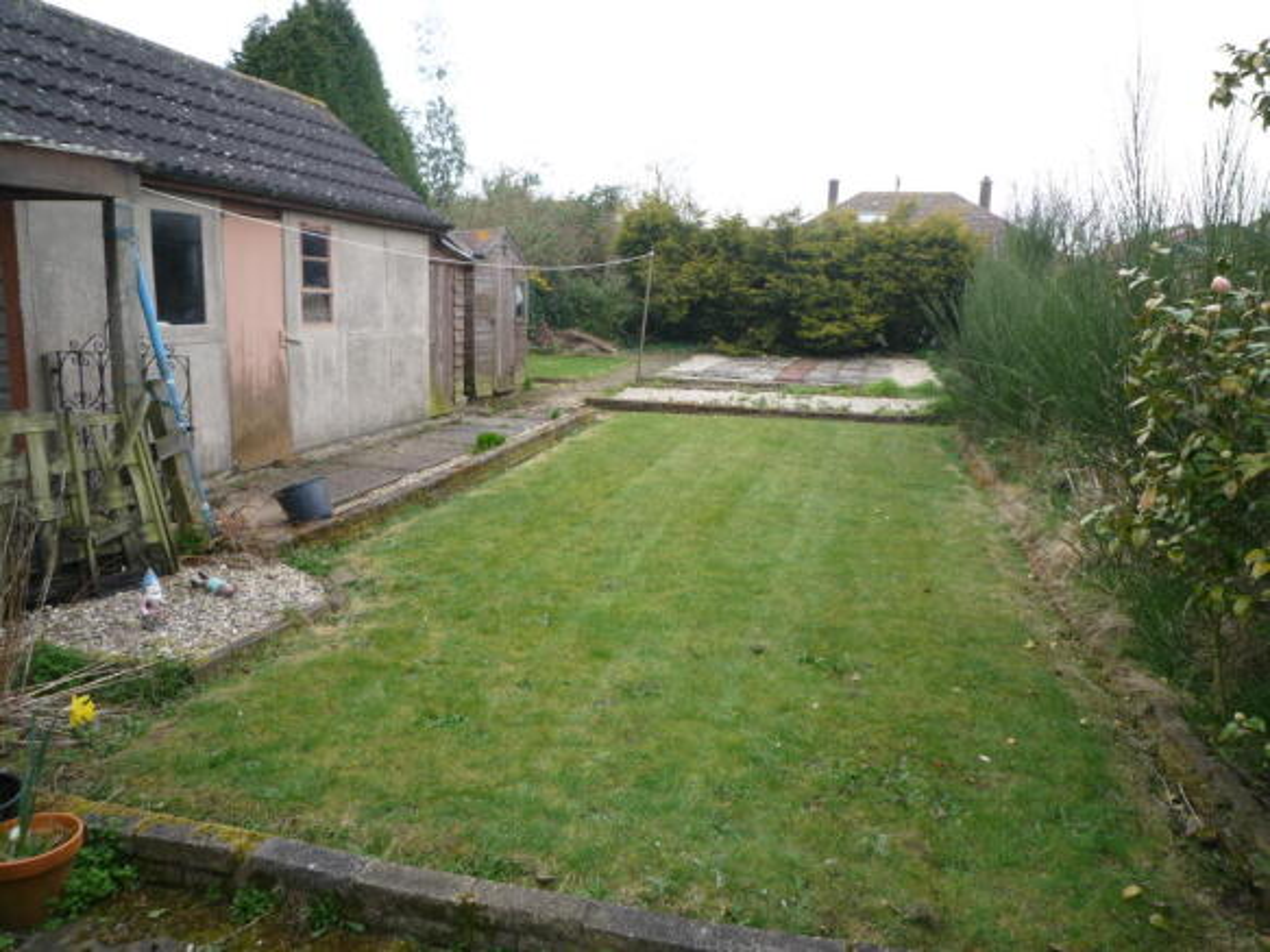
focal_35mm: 25
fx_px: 917
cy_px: 476
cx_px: 635
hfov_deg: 69.4
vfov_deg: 54.9
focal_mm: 4.4
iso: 100
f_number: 2.8
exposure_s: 1/160
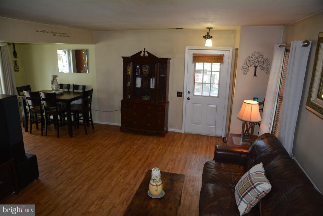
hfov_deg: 73.7
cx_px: 162
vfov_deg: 53.2
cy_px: 108
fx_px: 215
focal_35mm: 24
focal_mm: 16
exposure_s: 1/60
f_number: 3.5
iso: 450
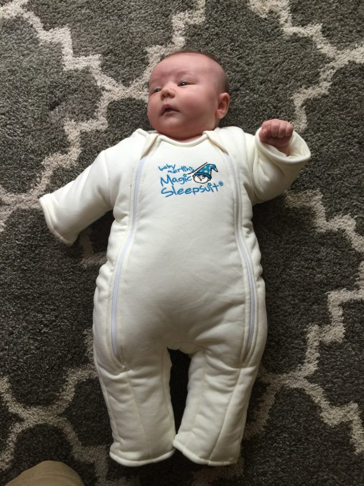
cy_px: 243
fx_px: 407
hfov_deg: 48.2
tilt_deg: -83.0
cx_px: 182
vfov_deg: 61.7
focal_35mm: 29
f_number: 2.2
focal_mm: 4.15
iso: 32
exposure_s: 1/15
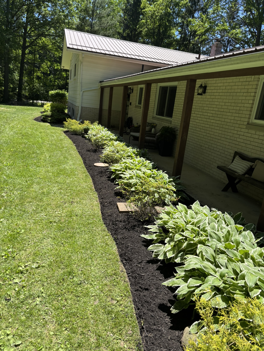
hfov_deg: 53.1
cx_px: 132
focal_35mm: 26
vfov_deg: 67.3
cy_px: 176
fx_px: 264
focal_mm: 5.96
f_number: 1.6
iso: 50
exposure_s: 1/1590
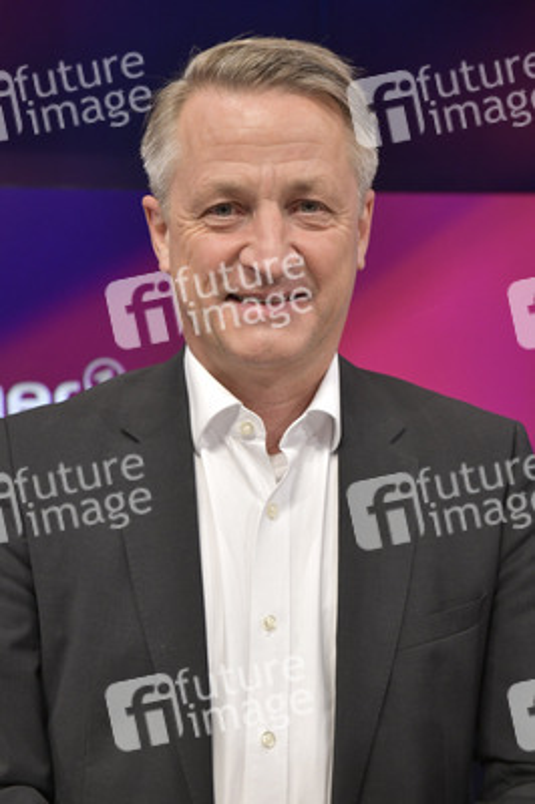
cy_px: 402
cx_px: 268
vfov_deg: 34.5
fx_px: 1295
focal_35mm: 58
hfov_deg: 23.3
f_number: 6.3
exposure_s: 1/200
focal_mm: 58
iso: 2500
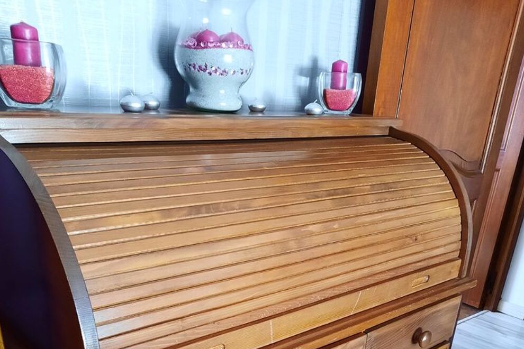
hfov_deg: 54.4
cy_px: 348
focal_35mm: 35
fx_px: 509
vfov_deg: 34.5
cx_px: 264
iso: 320
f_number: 2
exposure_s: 1/25
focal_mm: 4.6
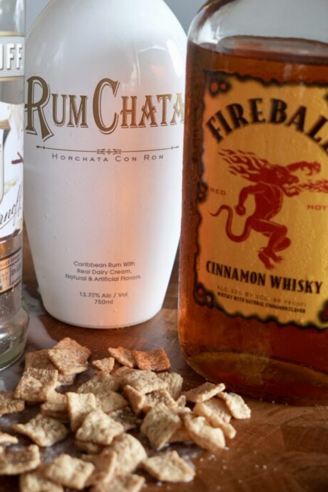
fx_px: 856
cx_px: 108
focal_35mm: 63
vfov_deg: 31.7
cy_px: 155
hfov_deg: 21.6
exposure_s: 1/125
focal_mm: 28.3
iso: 1600
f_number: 3.2
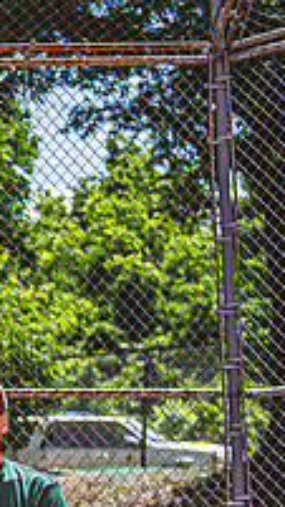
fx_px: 1801
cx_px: -384
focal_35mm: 134
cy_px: 386
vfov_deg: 15.9
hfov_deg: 8.3
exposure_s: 1/1600
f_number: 5.6
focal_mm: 38
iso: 100
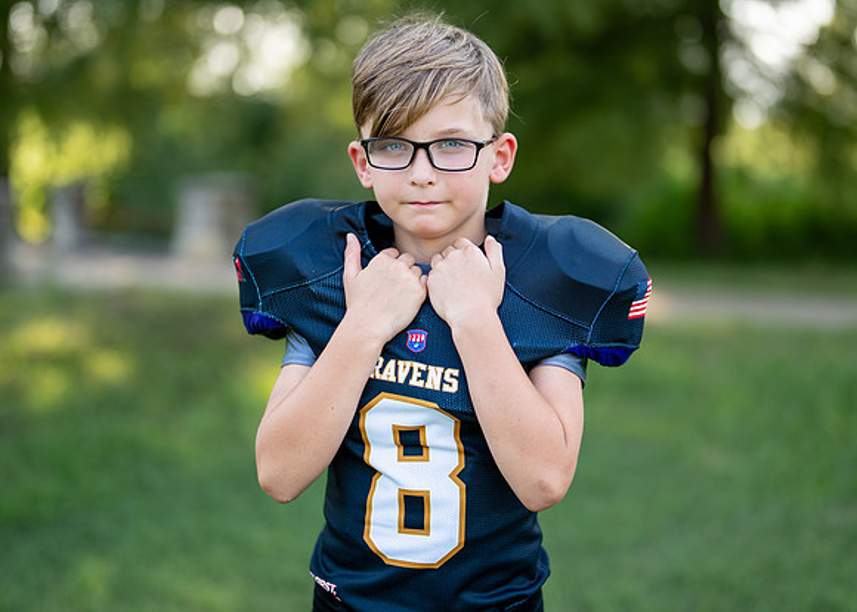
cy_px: 280
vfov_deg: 22.1
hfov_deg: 30.6
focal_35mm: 64
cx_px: 434
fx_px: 1567
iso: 100
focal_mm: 50
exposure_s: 1/1250
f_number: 1.2
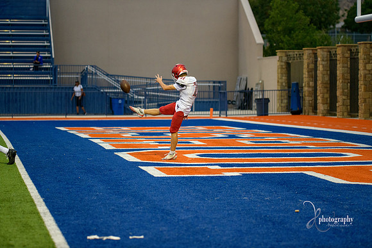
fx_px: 1240
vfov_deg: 11.4
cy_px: 124
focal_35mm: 120
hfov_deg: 17.1
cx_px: 186
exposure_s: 1/1250
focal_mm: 120
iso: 1800
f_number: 2.8
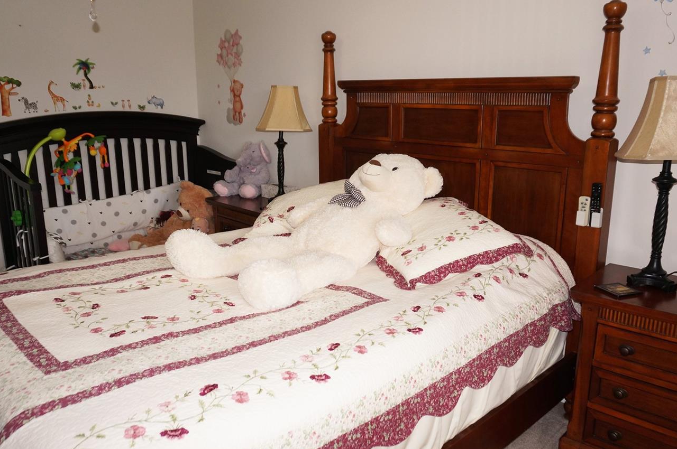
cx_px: 351
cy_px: 229
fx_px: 563
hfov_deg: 62.0
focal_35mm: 30
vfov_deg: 43.5
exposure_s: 1/160
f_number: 4
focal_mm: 16
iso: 400
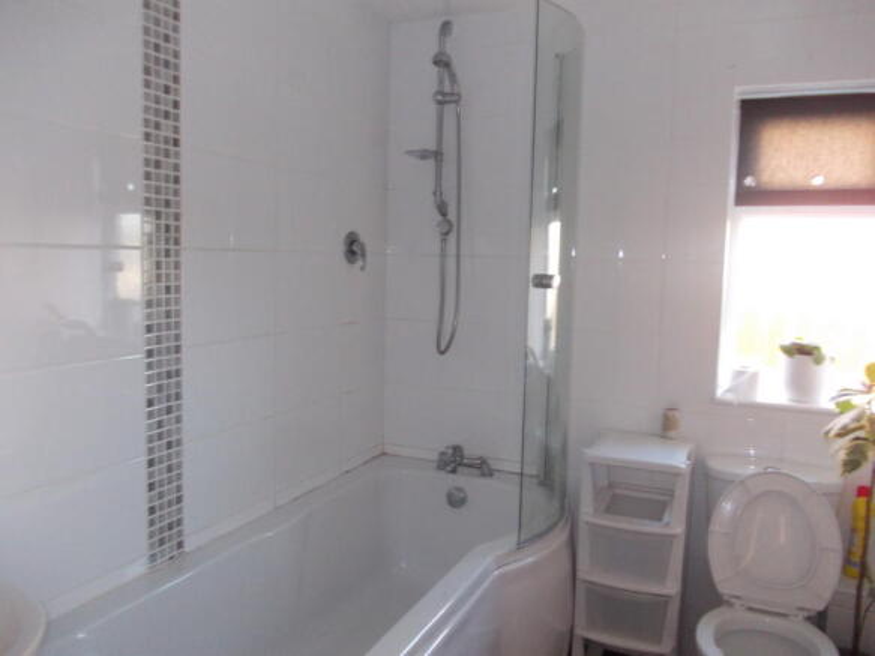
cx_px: 438
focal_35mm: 28
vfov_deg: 49.7
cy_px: 328
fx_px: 708
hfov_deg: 63.5
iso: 200
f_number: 2.7
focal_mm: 4
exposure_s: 1/25
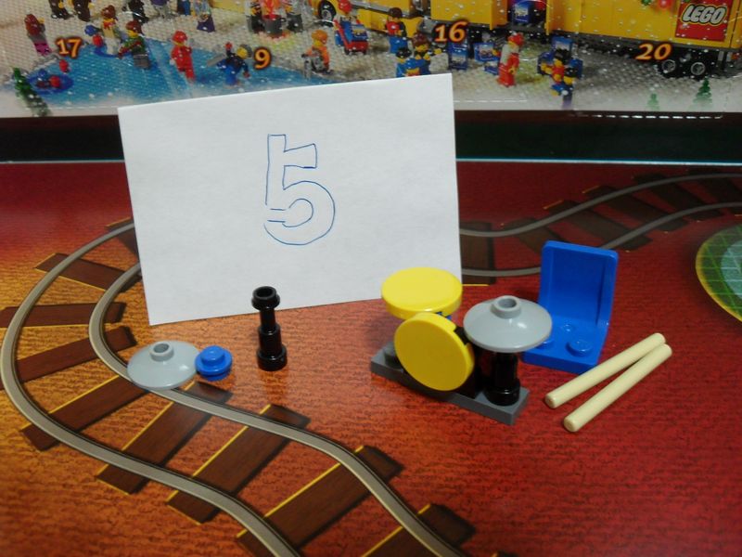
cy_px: 278
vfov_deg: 40.7
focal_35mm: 35
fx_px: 750
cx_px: 371
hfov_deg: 52.6
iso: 200
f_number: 2.8
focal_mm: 6.2
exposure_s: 1/10
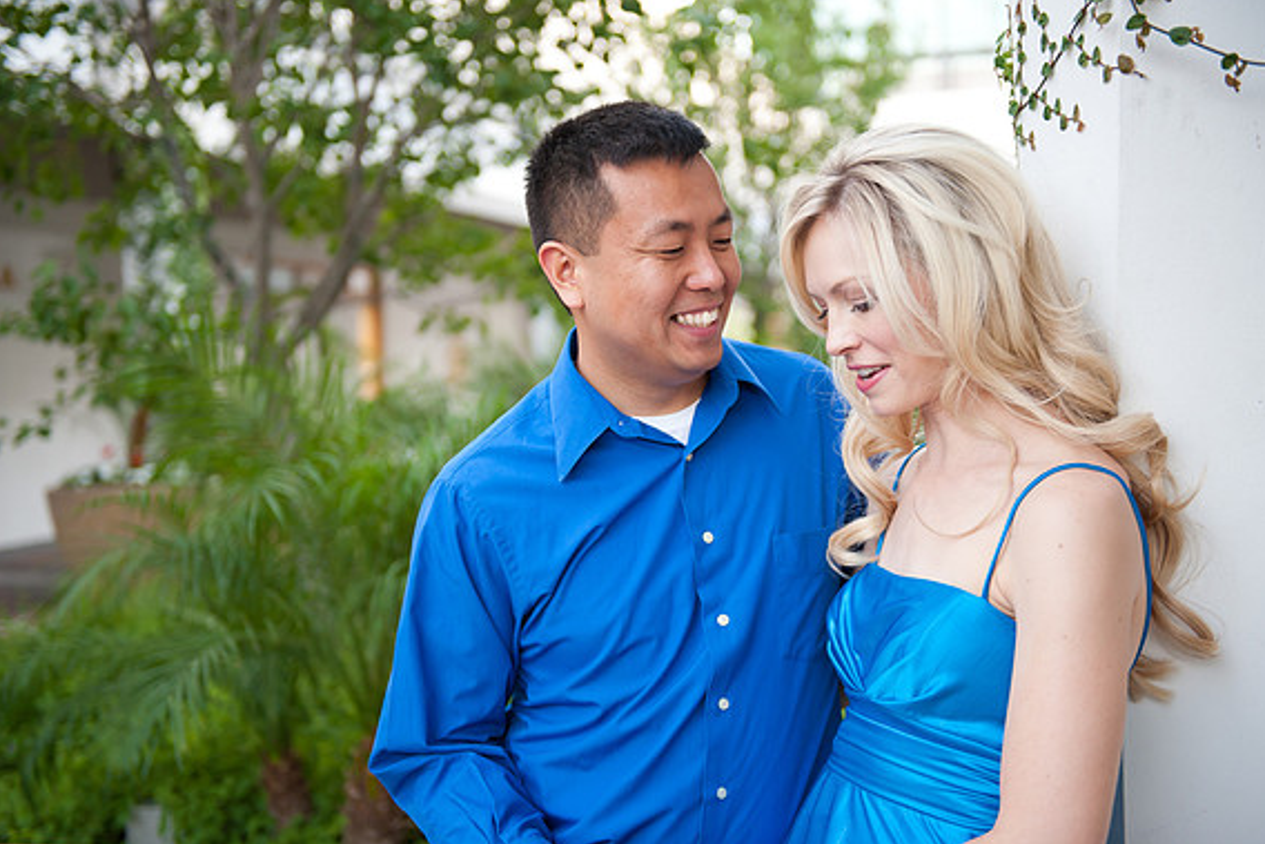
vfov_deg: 27.5
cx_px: 641
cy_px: 421
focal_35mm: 49
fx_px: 1722
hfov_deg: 40.3
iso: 1000
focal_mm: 48
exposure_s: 1/125
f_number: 2.8
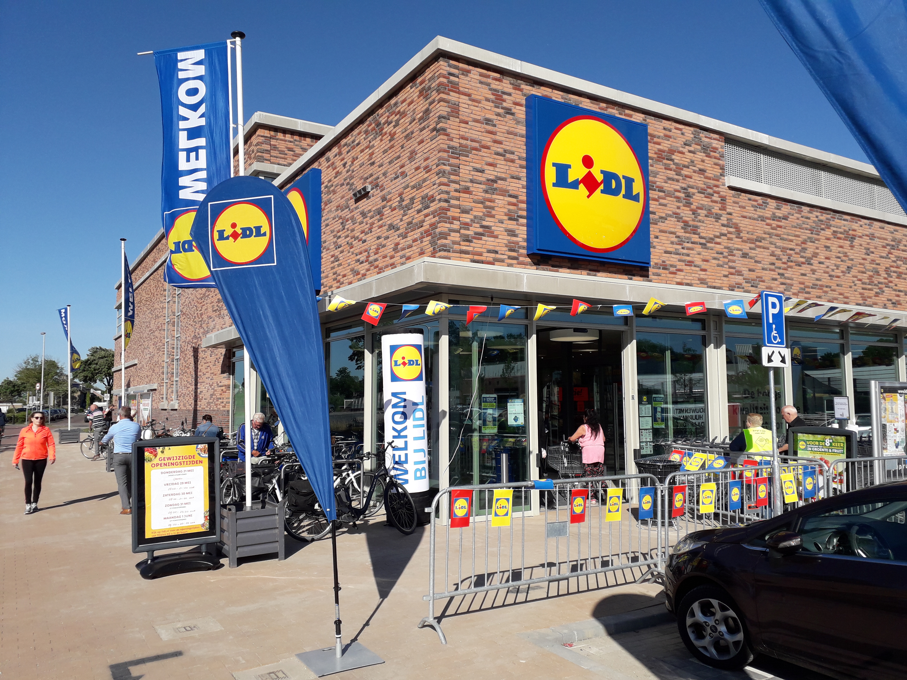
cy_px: 340
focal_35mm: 27
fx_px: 707
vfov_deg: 51.4
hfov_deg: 65.3
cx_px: 454
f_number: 1.9
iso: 40
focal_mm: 3.6
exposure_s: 1/2132
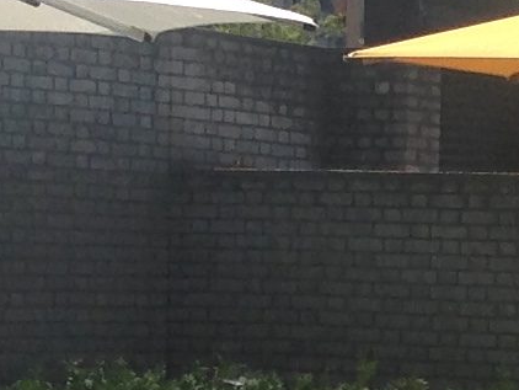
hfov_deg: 7.6
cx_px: 842
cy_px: 666
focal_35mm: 255
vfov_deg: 5.7
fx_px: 3825
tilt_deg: -5.6
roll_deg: -1.6
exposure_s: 1/1695
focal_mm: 4.12
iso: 50
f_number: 2.4
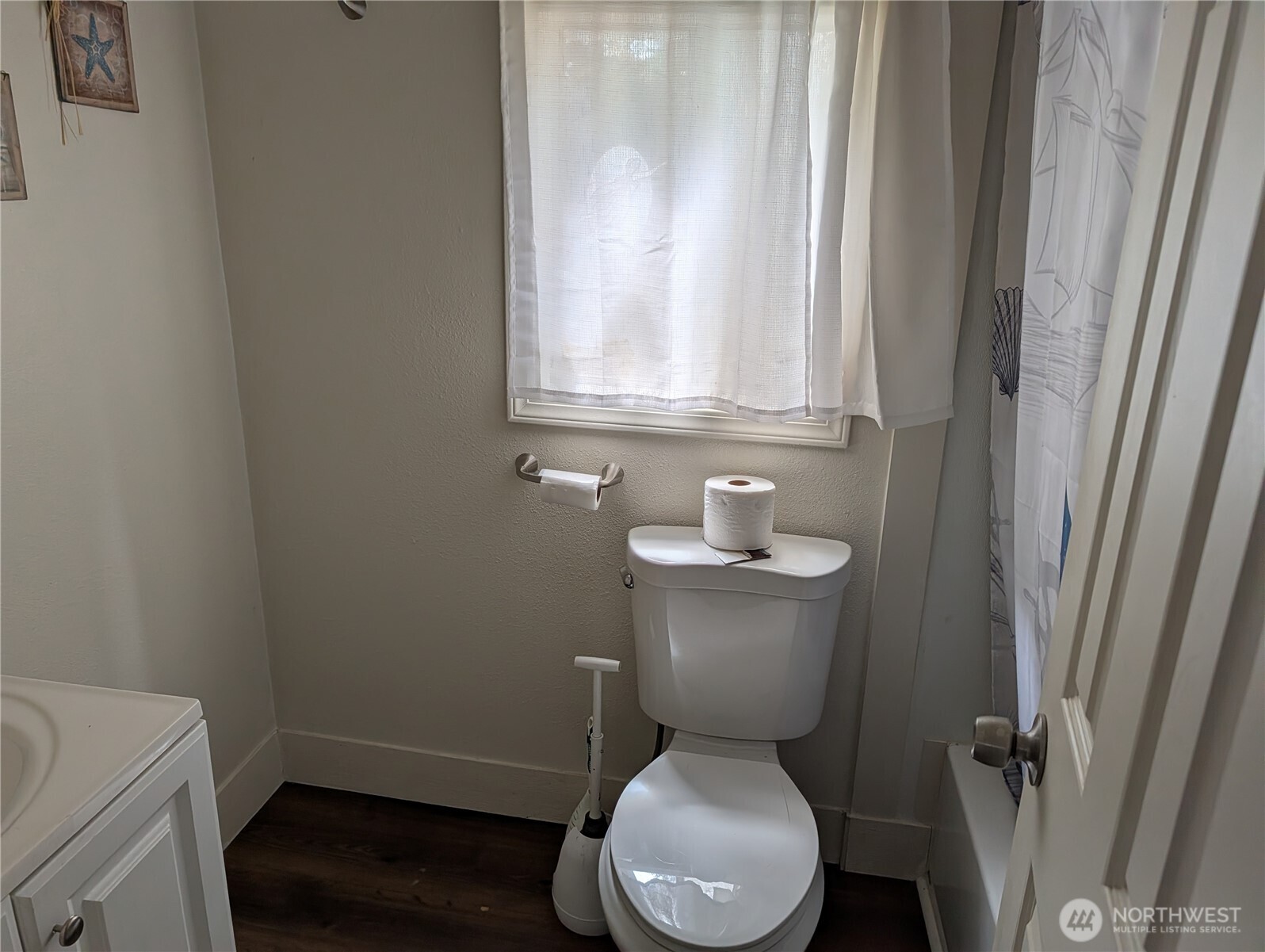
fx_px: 878
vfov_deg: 56.9
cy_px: 476
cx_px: 632
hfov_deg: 71.5
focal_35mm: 24
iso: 248
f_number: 1.68
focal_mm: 6.9
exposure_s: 1/704
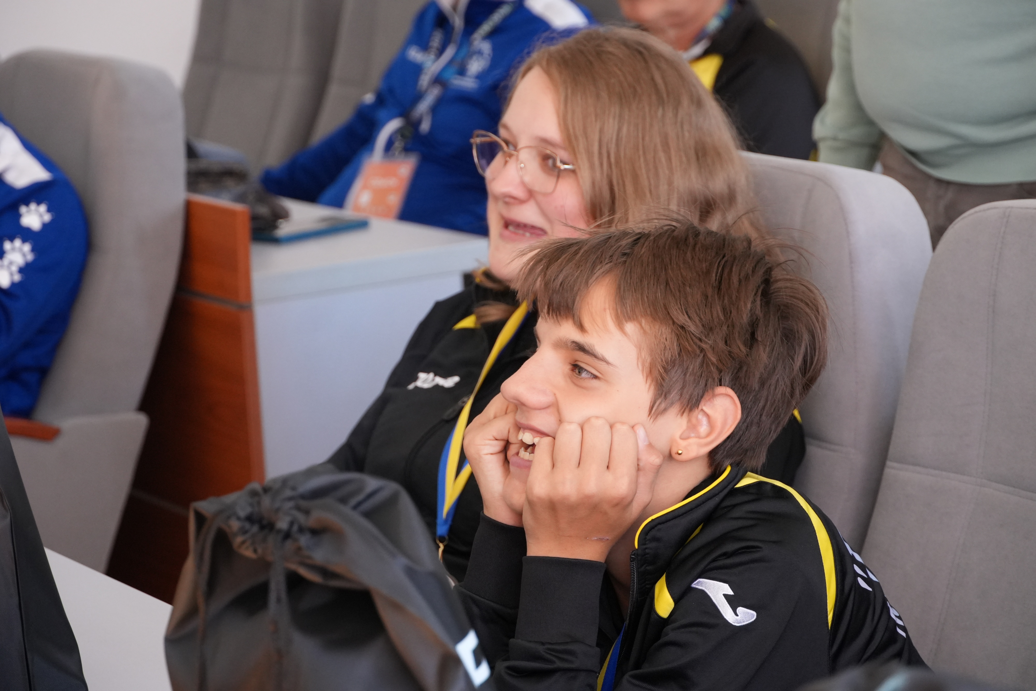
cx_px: 518
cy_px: 346
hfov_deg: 16.7
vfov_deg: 11.1
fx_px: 3540
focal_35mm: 123
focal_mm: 82
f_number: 5.6
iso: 2000
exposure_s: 1/160
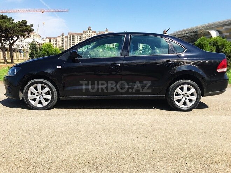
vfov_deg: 49.7
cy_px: 86
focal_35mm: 28
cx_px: 116
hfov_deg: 63.4
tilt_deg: -7.4
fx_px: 187
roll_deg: -1.4
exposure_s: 1/2083
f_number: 1.8
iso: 20
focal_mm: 3.99
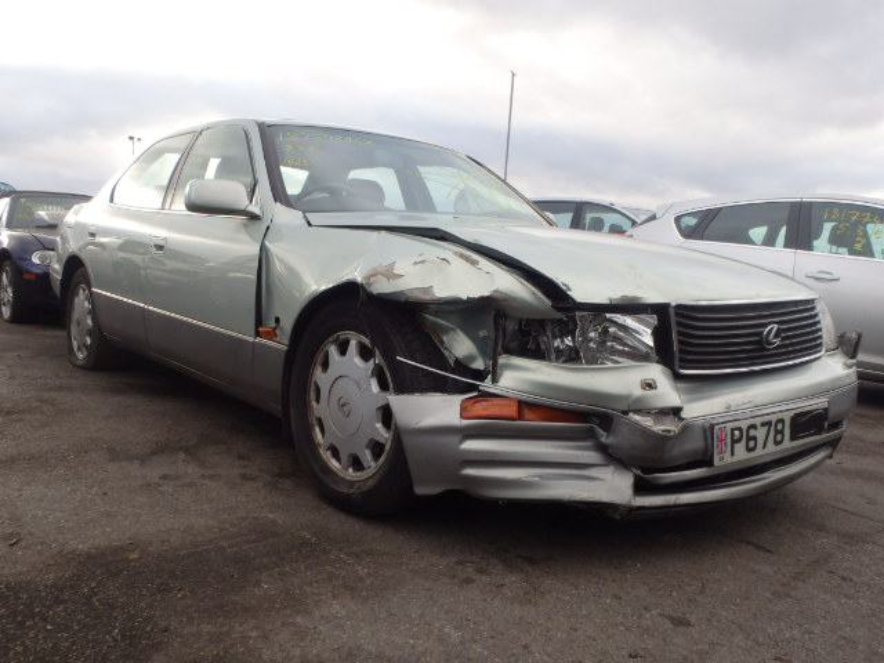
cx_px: 442
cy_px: 332
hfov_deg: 63.4
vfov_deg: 49.7
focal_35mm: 28
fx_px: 715
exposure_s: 1/125
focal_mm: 5
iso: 125
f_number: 3.9
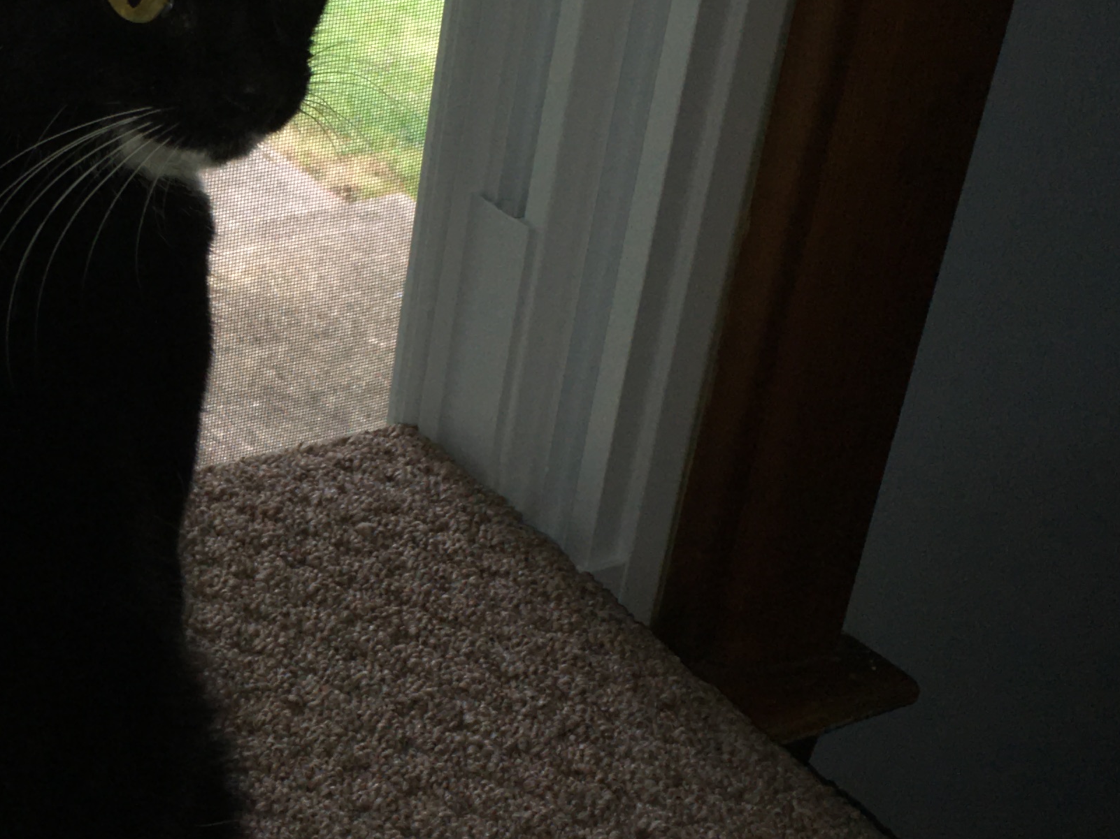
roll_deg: -2.1
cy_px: 429
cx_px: 63
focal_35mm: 73
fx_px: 2362
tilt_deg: -31.2
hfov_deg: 25.6
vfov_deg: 20.2
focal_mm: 4.15
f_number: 2.2
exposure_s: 1/142
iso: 25
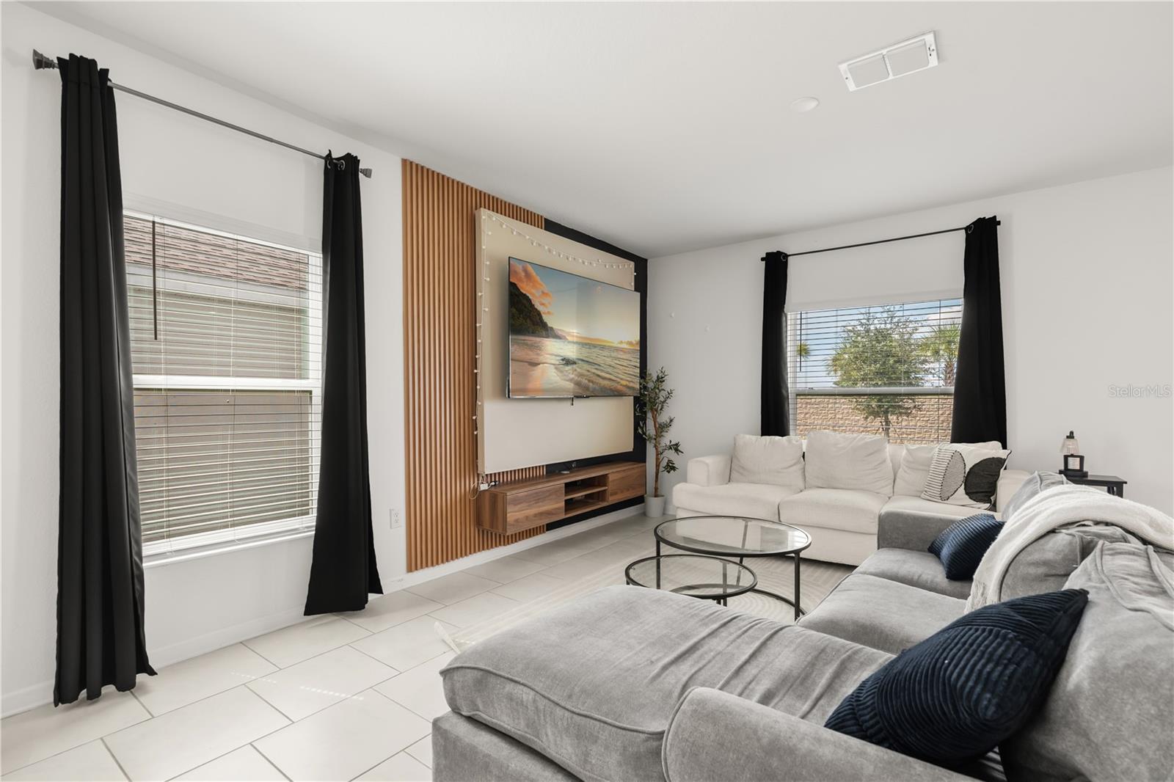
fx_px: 522
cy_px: 391
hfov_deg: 96.7
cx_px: 587
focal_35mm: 16
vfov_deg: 73.7
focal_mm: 16
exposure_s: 1/30
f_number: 6.3
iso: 1000
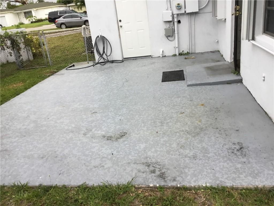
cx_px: 137
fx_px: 245
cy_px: 103
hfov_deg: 58.4
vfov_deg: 45.4
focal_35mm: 31
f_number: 2.4
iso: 25
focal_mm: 3.3
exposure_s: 1/40
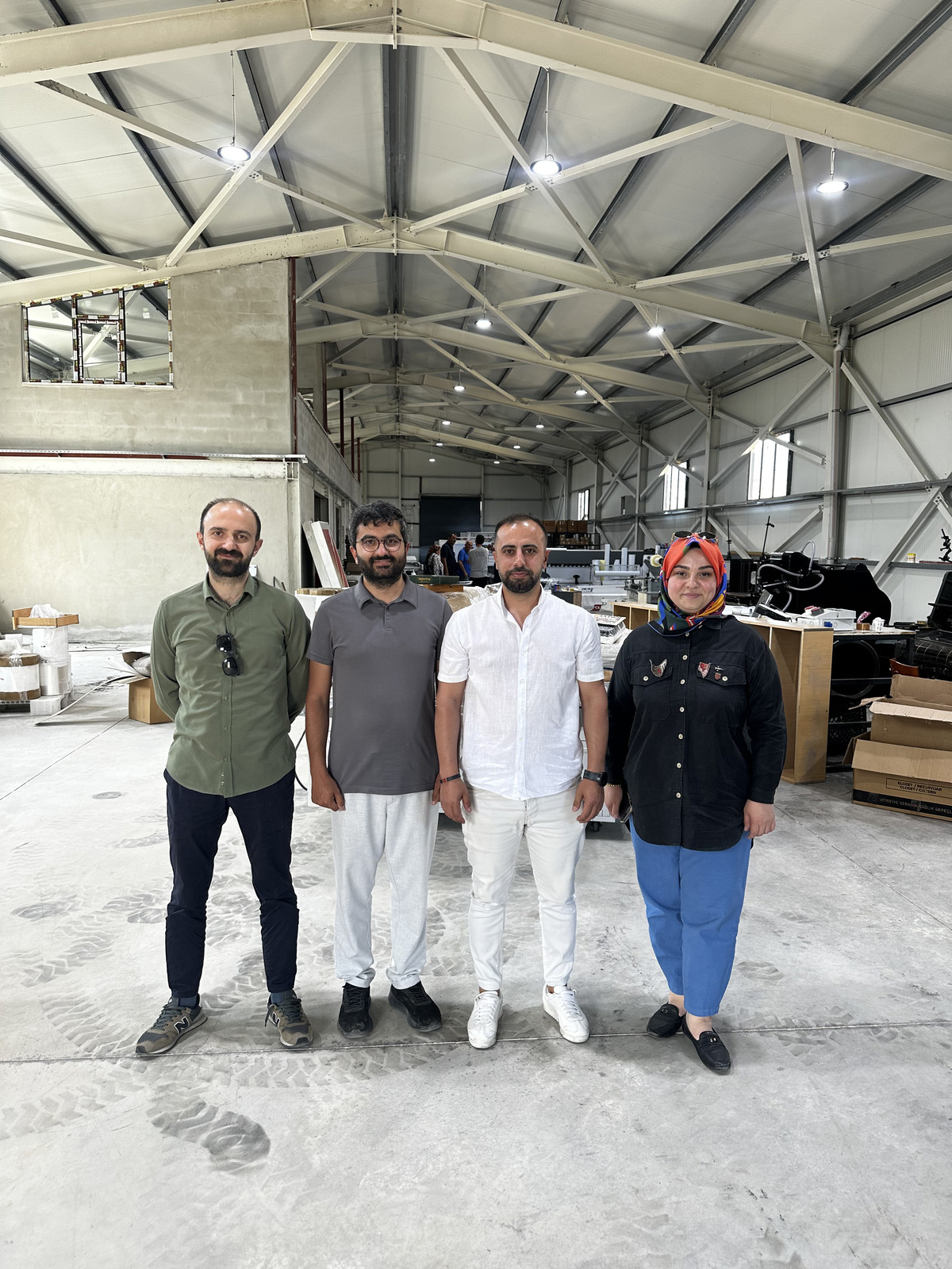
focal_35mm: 24
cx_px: 476
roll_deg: -0.9
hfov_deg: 56.8
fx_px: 880
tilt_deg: -5.4
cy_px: 634
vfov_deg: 71.6
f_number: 1.78
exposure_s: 1/100
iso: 100
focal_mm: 6.86
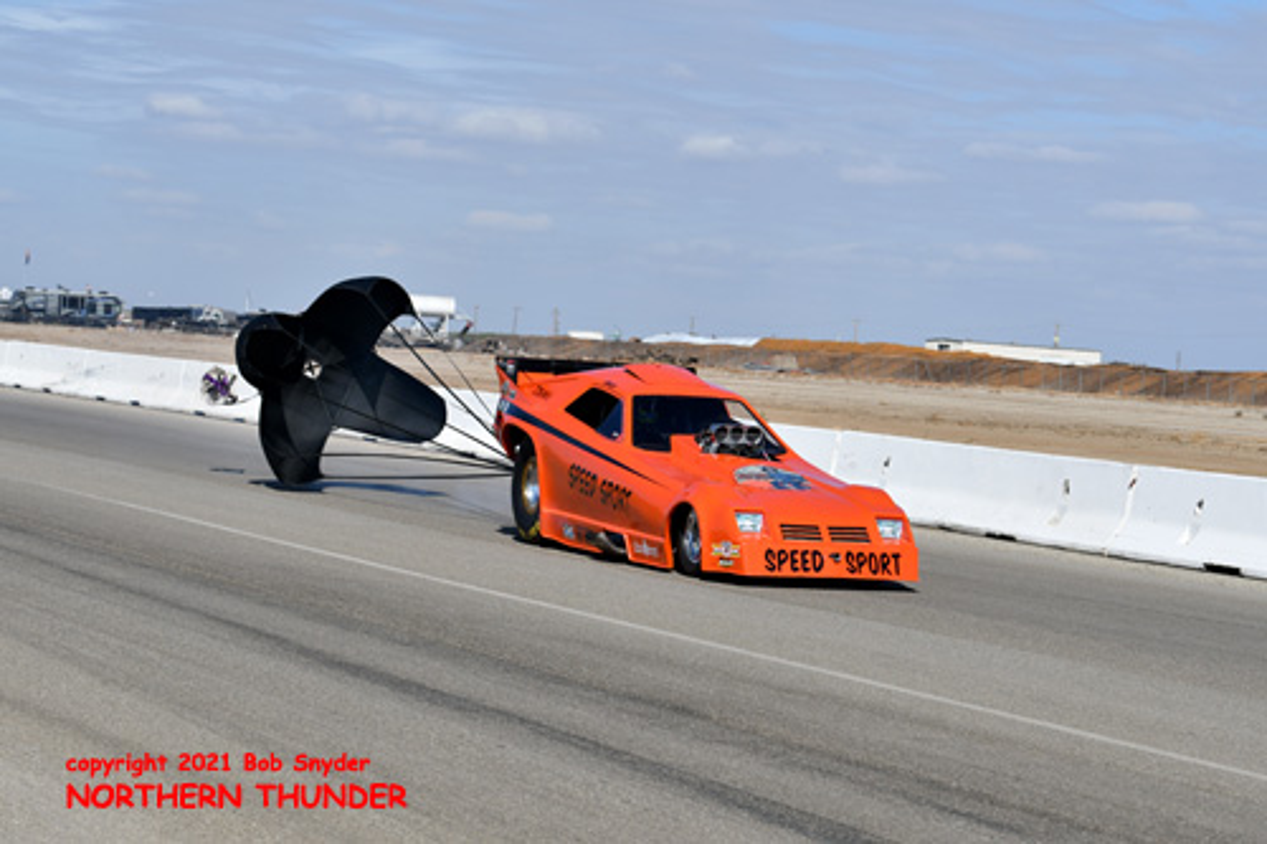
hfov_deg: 19.5
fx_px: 3694
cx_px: 634
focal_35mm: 105
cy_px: 422
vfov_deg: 13.0
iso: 160
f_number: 6.3
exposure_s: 1/1600
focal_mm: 70
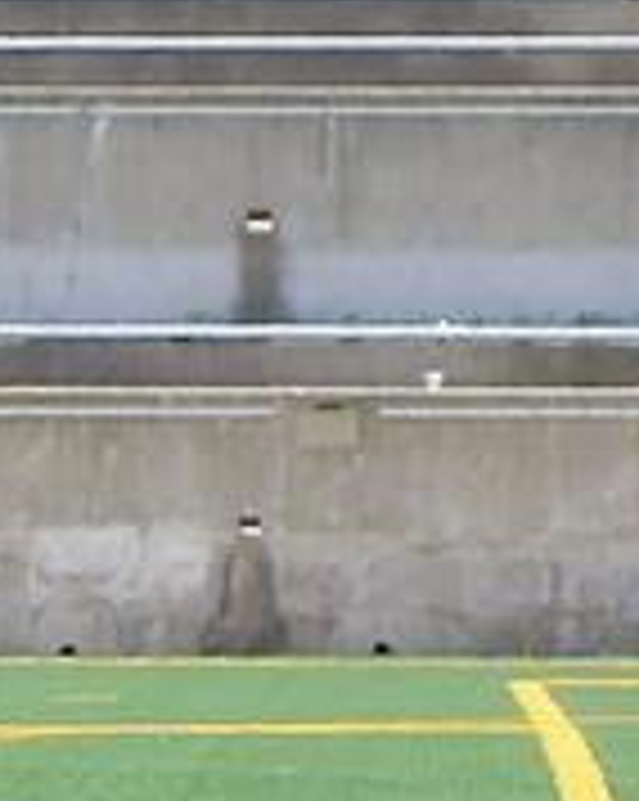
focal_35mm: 412
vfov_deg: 4.7
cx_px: -724
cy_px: 673
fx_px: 9756
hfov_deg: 3.7
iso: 80
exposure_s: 1/400
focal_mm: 19.2
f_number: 3.3
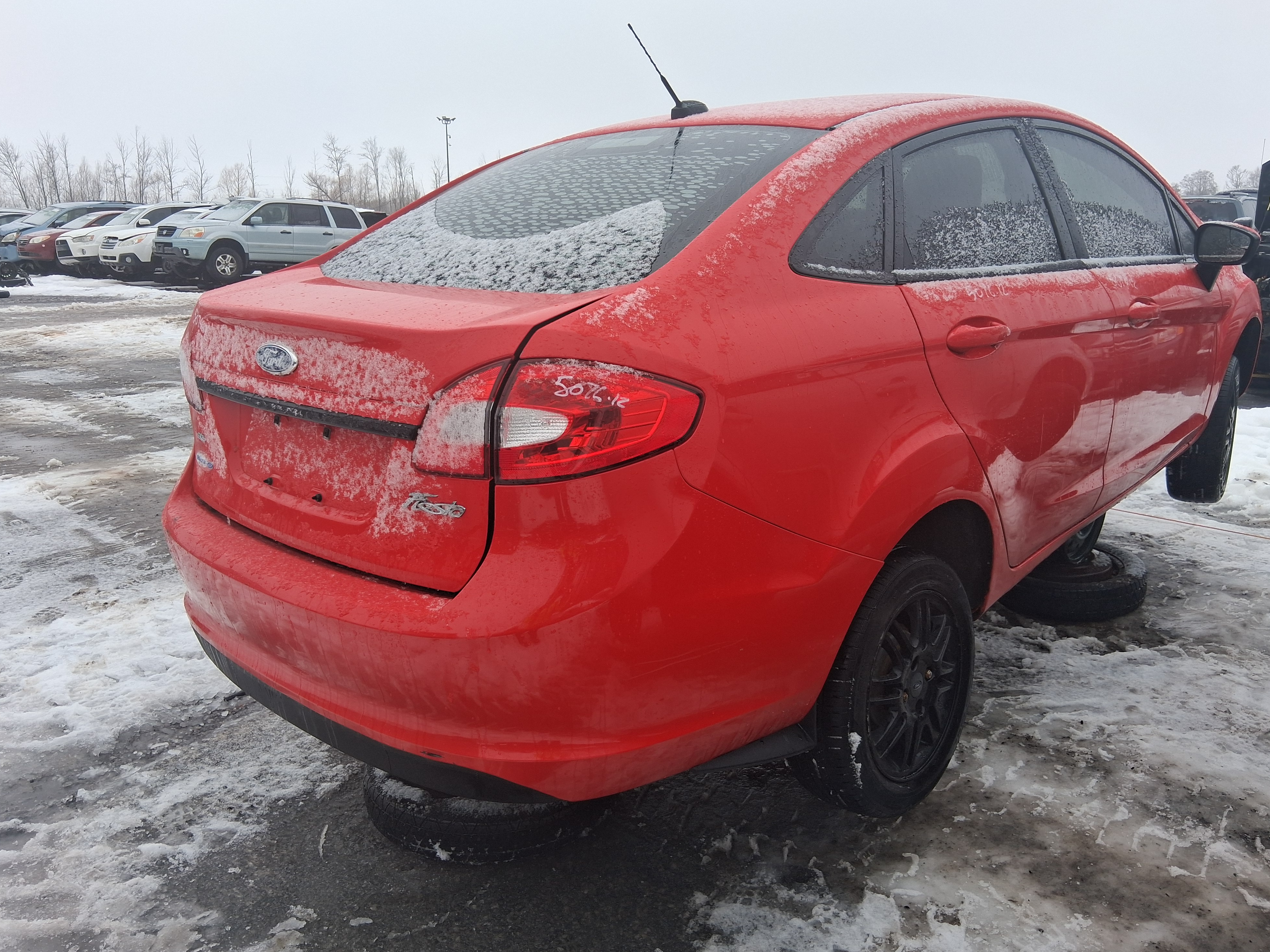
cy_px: 488
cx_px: 640
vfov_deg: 51.4
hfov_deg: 65.3
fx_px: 991
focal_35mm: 27
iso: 32
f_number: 1.8
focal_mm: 3.98
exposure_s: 1/100
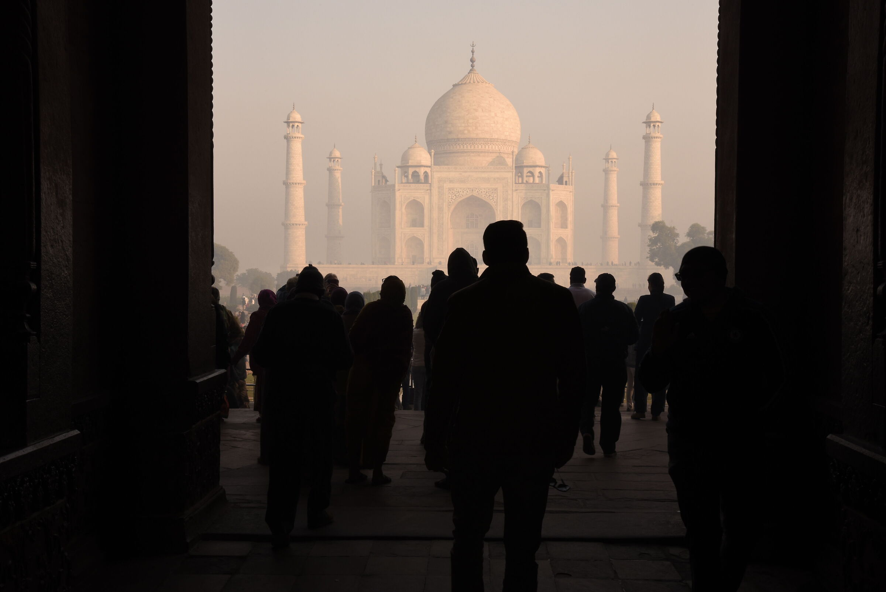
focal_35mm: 50
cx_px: 443
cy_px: 296
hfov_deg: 39.6
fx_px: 1231
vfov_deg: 27.0
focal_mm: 50
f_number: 22
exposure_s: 1/60
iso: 400
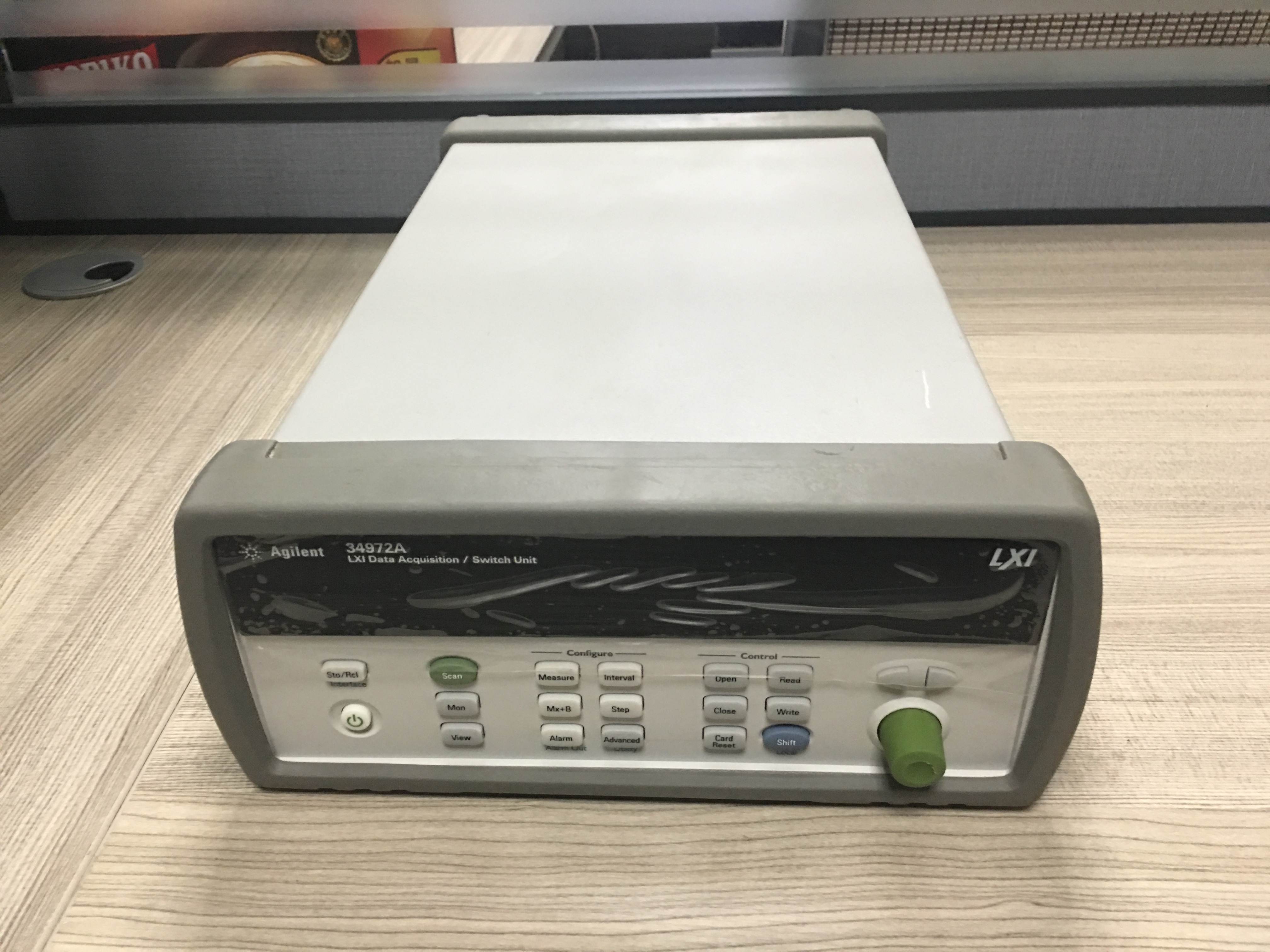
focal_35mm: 29
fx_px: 1064
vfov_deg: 48.2
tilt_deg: -30.9
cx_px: 635
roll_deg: +2.5
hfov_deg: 61.7
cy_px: 476
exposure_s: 1/10
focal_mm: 4.15
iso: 80
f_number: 2.2
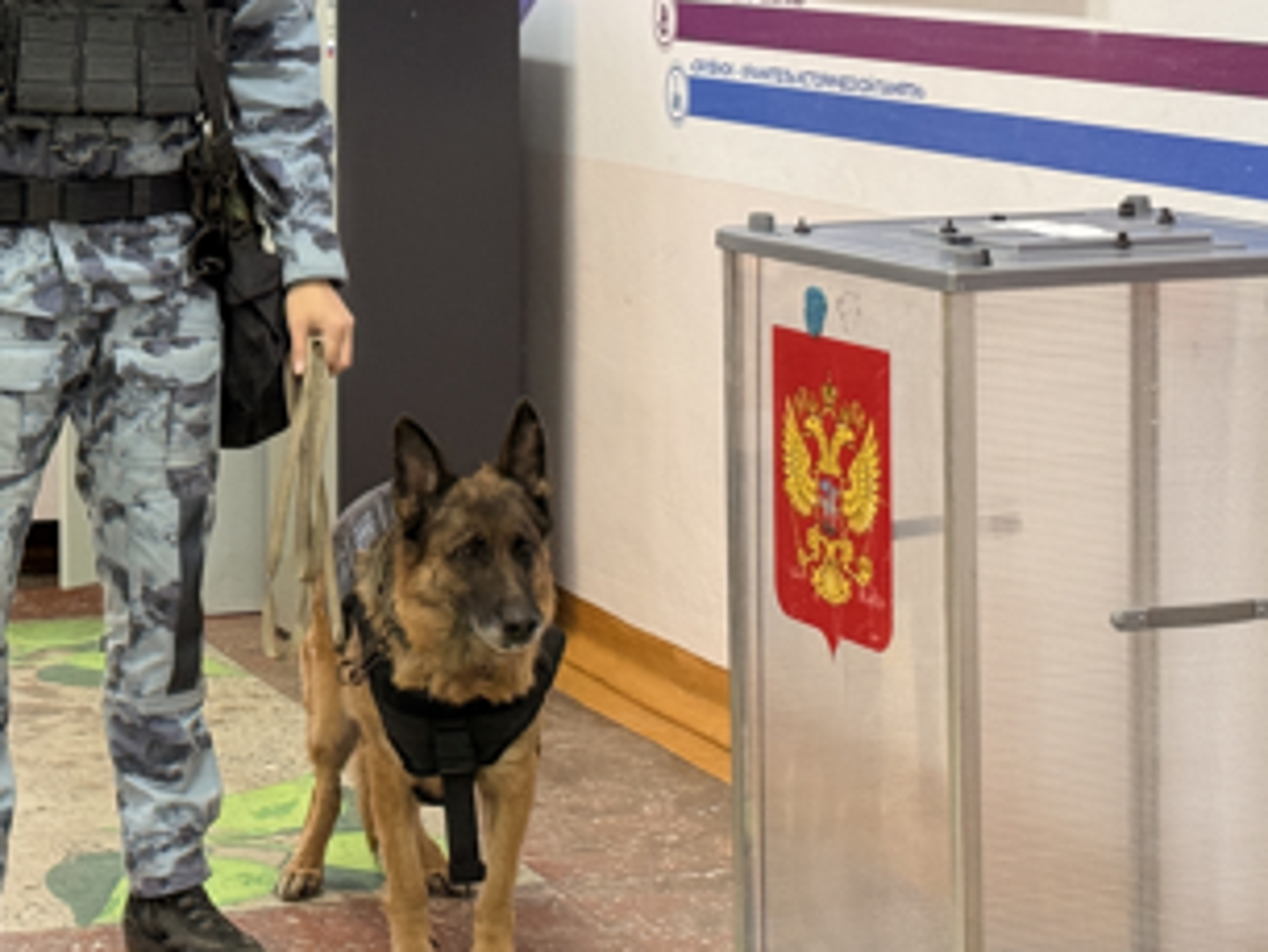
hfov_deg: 18.7
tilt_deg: -4.6
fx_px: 3848
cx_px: 434
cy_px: 266
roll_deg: +0.4
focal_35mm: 105
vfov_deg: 14.1
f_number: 1.78
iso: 125
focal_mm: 6.76
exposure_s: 1/50
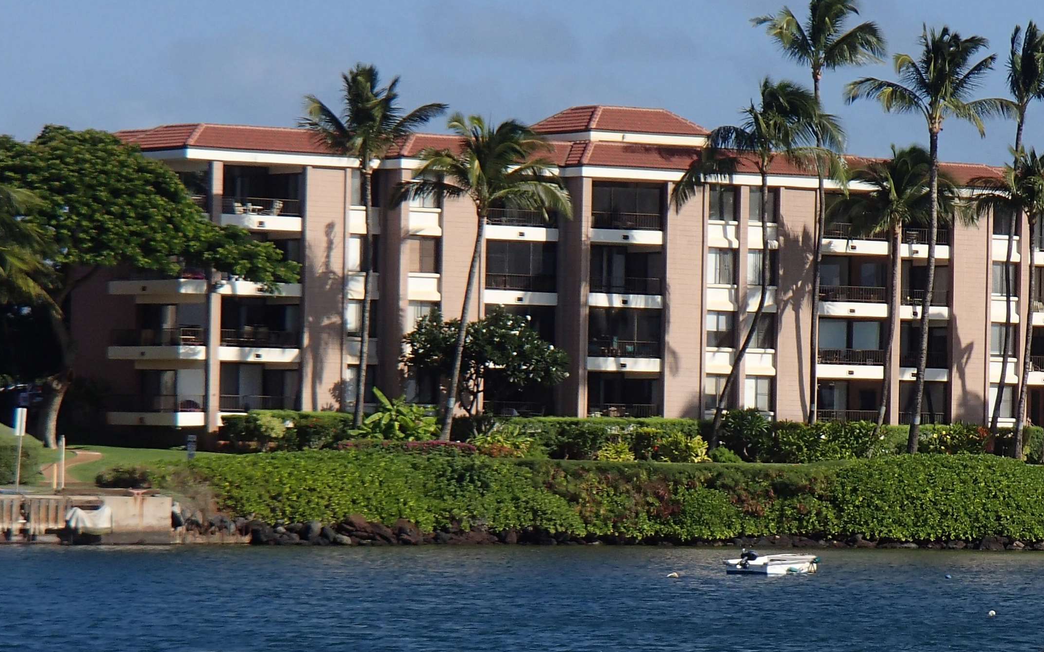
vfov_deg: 6.2
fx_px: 6032
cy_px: 541
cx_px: 727
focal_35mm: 212
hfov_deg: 9.9
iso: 100
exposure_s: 1/640
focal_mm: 25
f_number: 5.9
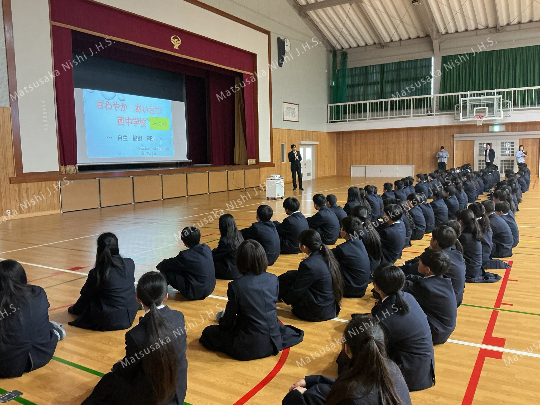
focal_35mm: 29
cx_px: 270
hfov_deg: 61.7
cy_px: 202
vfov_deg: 48.2
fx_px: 452
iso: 250
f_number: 1.8
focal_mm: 3
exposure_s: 1/30
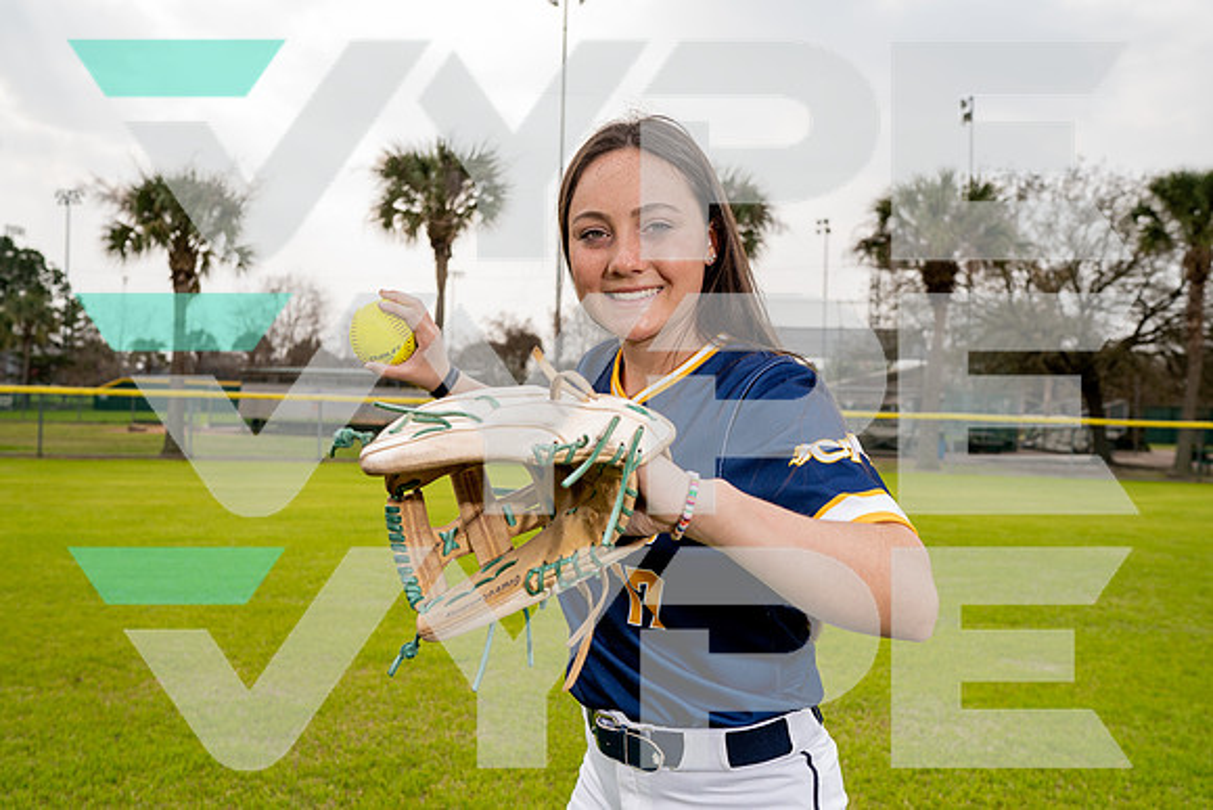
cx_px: 606
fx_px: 1180
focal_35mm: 35
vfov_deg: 37.9
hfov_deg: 54.4
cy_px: 405
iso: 80
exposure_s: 1/250
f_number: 5.6
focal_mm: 35
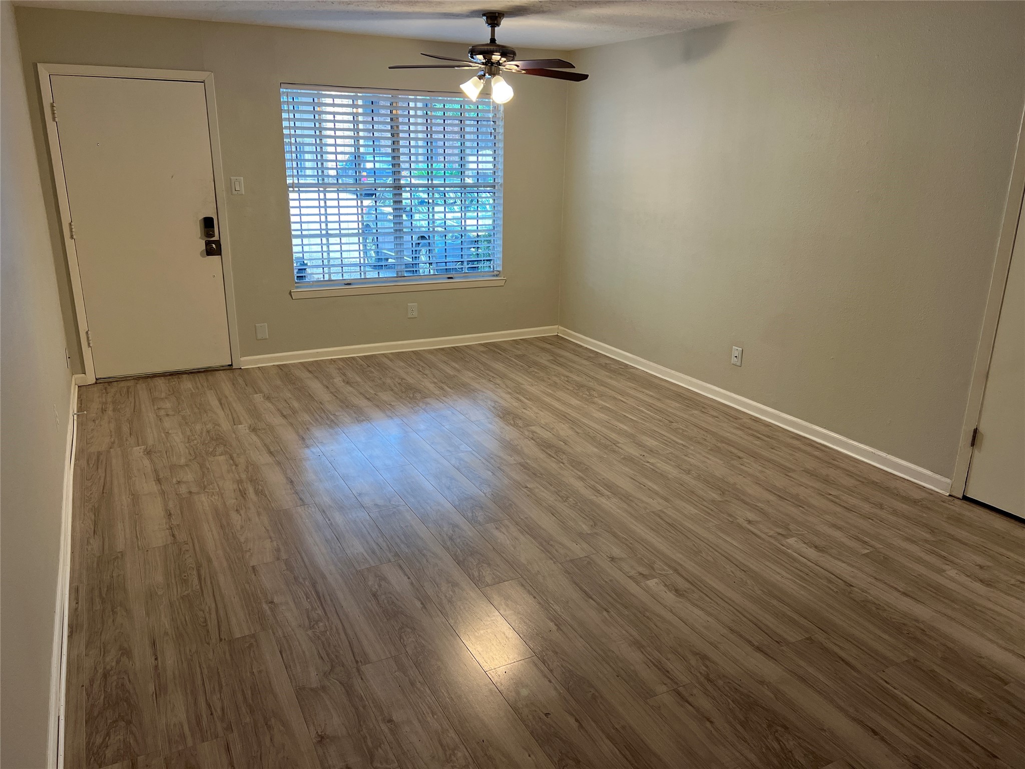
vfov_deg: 53.1
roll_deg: -1.0
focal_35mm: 26
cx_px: 512
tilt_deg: -17.7
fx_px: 770
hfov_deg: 67.3
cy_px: 384
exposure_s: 1/120
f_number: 1.5
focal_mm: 5.7
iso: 100
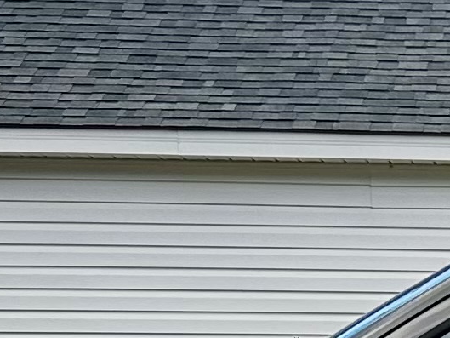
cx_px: 1027
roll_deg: -0.1
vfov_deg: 7.3
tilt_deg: -4.0
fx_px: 2575
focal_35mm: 198
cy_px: 632
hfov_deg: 9.1
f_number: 1.5
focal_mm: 5.7
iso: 50
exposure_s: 1/471
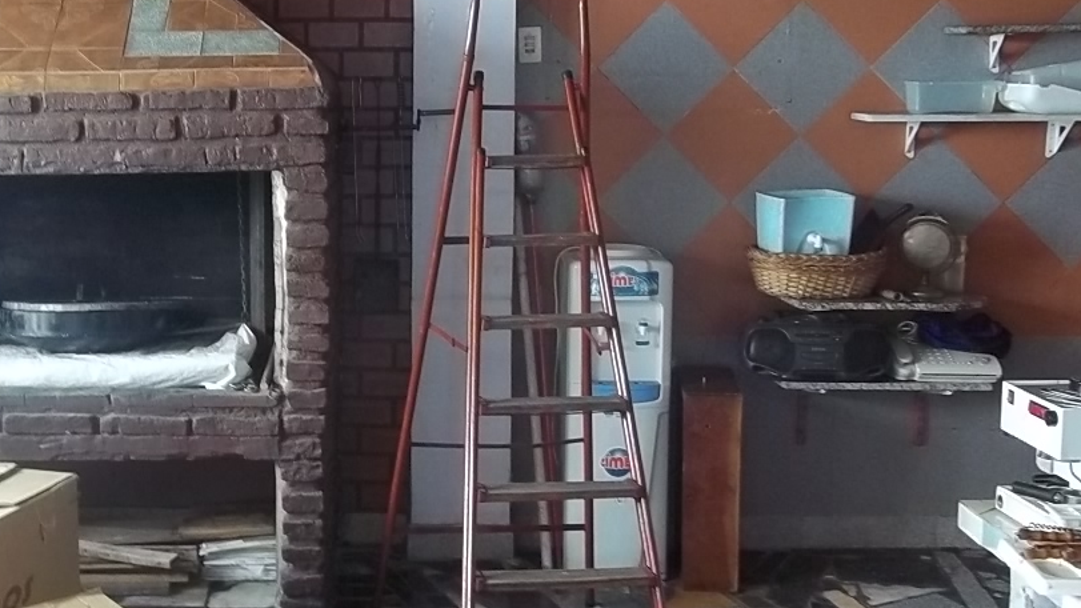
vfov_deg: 21.8
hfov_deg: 36.9
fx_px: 1576
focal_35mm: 55
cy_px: 279
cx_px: 257
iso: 160
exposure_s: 1/15
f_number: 2.9
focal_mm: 5.7
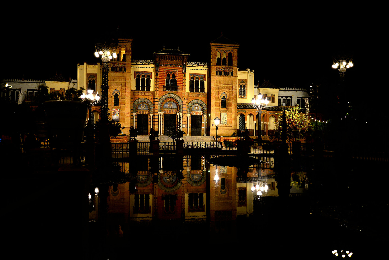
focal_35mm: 29
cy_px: 130
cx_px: 194
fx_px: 313
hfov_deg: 63.6
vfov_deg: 45.0
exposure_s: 1/30
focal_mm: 29
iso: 1100
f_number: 3.8
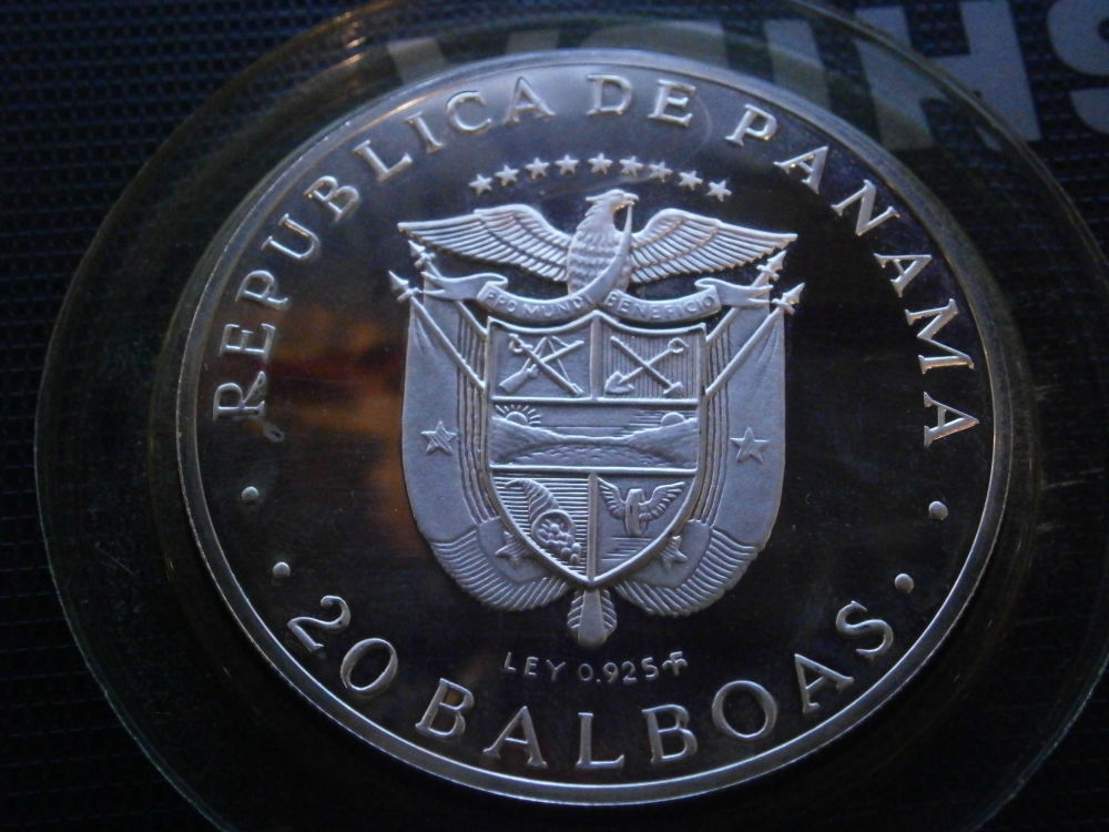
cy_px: 416
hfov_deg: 40.4
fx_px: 1506
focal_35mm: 47
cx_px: 554
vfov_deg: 30.9
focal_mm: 8.3
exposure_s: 1/100
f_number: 3.4
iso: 800
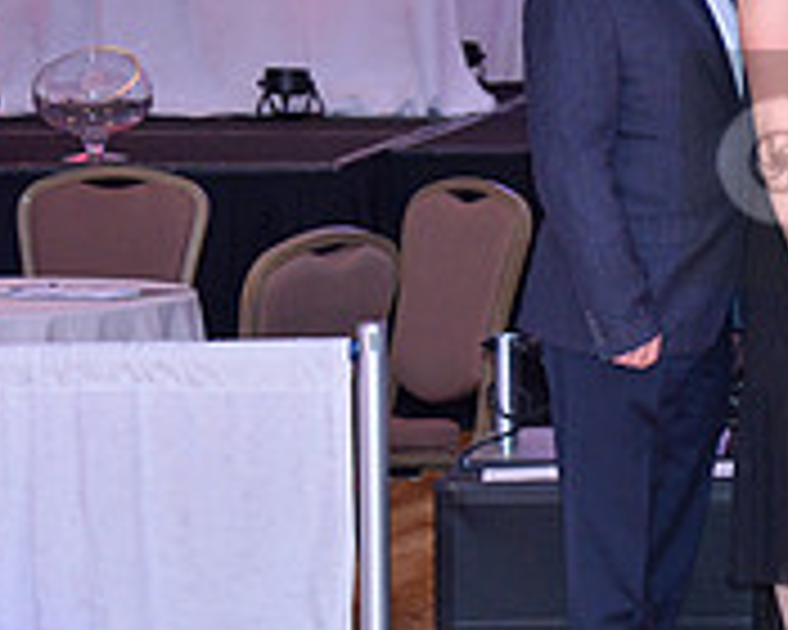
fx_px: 3988
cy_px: 169
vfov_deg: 9.0
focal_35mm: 171
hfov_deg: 10.9
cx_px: 1171
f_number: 4
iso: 2000
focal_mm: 55
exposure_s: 1/250
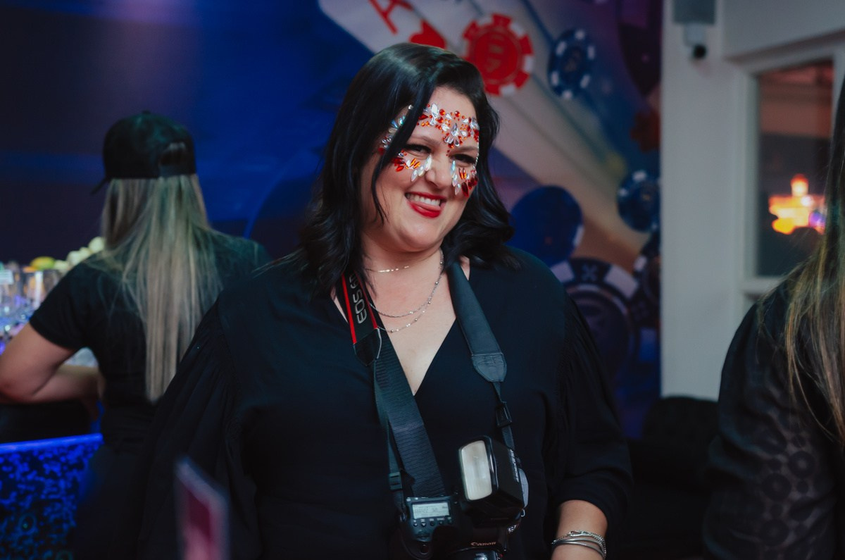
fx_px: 1467
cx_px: 423
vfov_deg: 21.6
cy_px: 232
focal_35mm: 63
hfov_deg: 32.1
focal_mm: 35
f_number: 2.8
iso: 500
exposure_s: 1/60
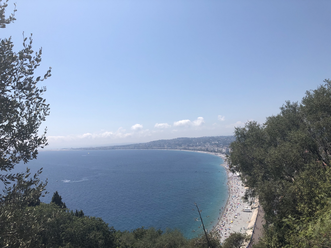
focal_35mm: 28
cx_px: 166
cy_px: 124
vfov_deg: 49.7
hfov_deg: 63.4
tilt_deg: +4.0
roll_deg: +0.5
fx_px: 268
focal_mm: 3.99
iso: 25
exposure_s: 1/4000
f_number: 1.8
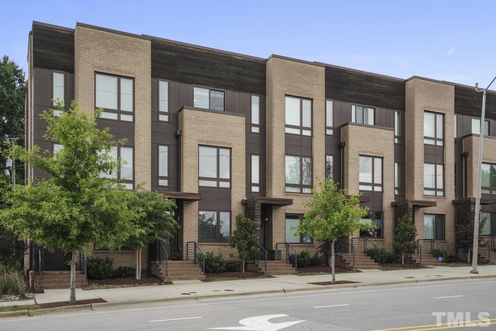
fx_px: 482
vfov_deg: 37.8
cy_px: 166
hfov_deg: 54.4
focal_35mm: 35
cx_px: 248
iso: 400
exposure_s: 1/250
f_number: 9
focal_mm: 35
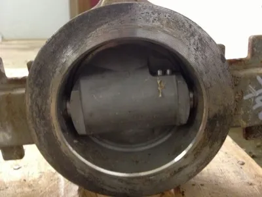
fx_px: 265
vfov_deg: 40.7
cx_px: 131
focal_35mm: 35
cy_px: 98
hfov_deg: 52.6
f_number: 2.4
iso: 400
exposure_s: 1/15
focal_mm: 4.28
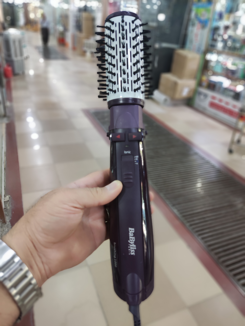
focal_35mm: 26
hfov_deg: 53.1
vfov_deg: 67.3
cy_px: 163
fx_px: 245
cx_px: 122
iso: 259
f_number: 1.79
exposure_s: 1/50
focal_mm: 4.74
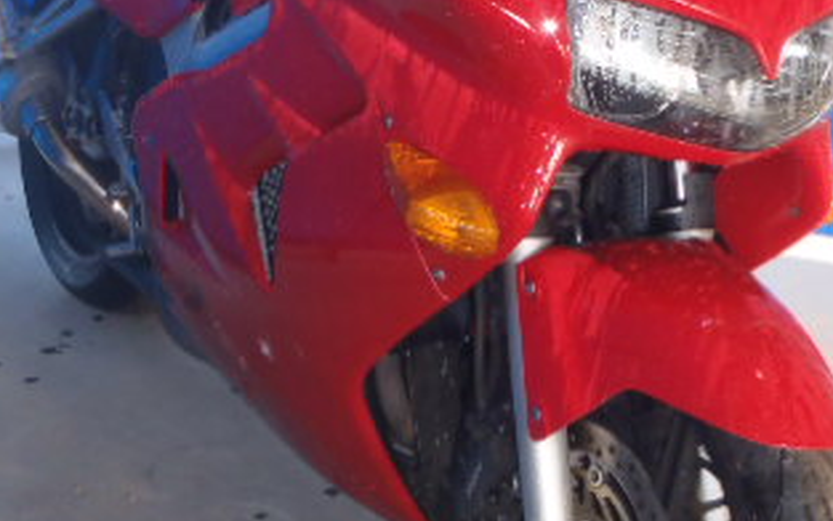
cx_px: 460
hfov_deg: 26.4
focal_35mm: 78
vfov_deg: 16.7
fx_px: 1772
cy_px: 207
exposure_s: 1/40
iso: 200
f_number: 4.1
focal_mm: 6.53
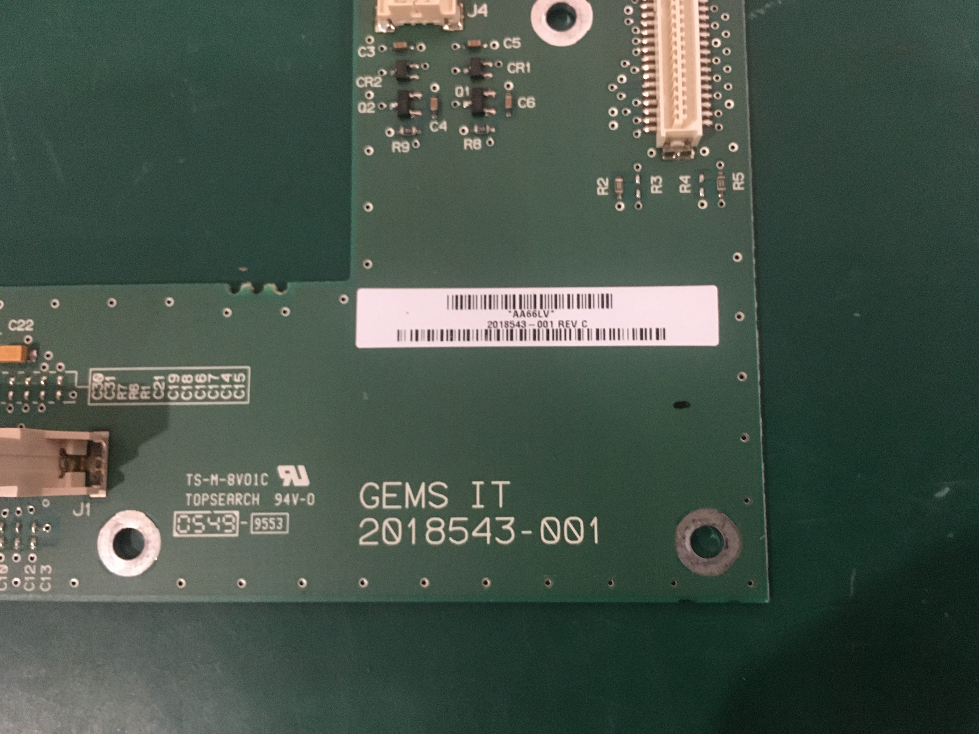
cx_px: 490
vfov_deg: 48.2
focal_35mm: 29
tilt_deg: -81.5
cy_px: 367
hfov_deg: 61.7
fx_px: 820
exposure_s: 1/17
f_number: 2.2
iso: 250
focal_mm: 4.15
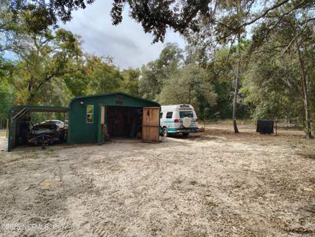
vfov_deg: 56.8
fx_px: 218
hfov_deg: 71.6
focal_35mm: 24
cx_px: 158
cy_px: 118
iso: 100
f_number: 1.8
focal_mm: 5.56
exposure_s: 1/310
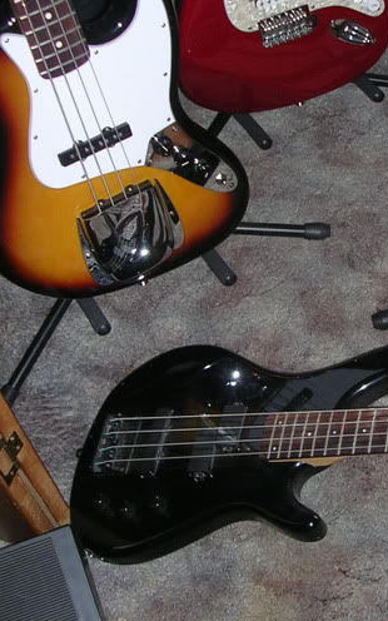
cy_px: 278
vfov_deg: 31.5
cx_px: 358
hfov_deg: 19.6
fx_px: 1100
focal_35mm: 65
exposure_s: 1/60.1
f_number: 2.8
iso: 58
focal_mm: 5.8
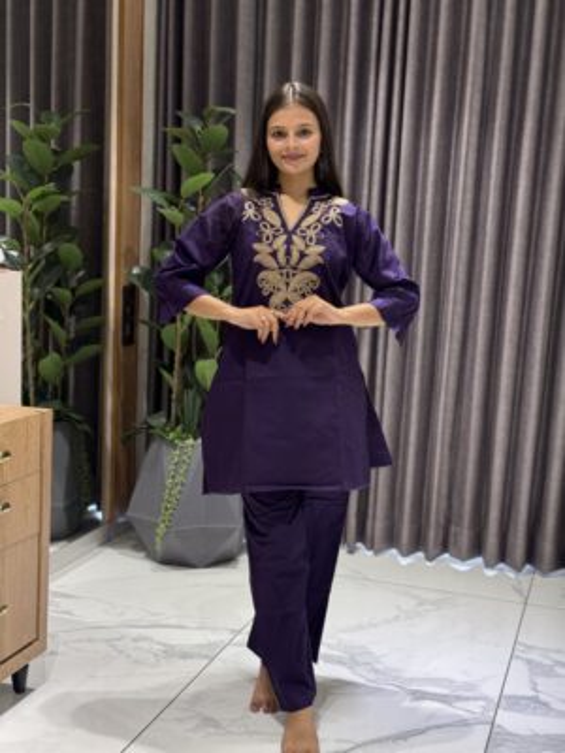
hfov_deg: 30.3
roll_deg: -2.6
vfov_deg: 39.7
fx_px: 1045
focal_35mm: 48
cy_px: 376
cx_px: 282
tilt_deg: -8.3
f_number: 1.78
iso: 100
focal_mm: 6.76
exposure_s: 1/50
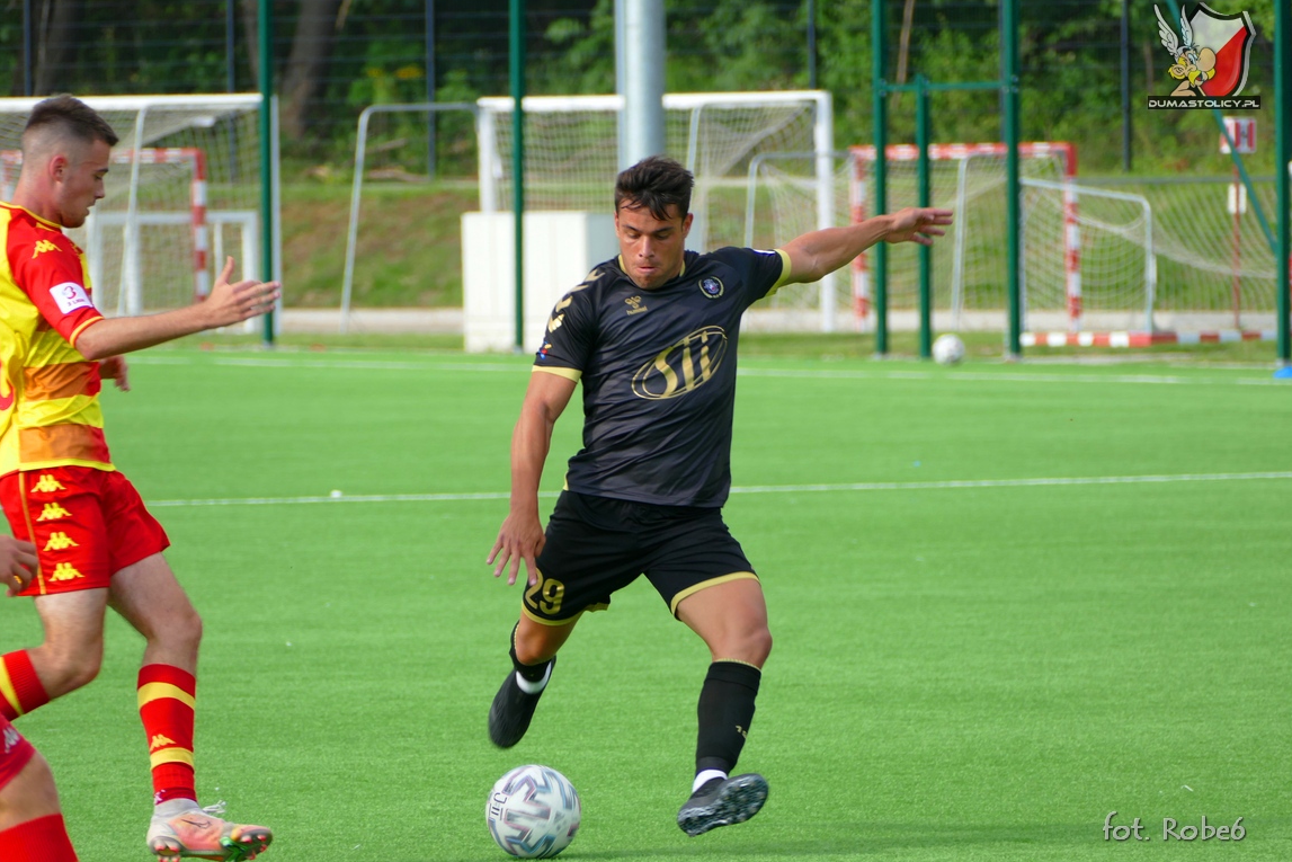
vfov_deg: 3.5
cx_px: 645
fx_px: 14249
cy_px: 431
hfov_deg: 5.2
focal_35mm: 397
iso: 125
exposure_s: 1/640
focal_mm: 144.27
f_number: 4
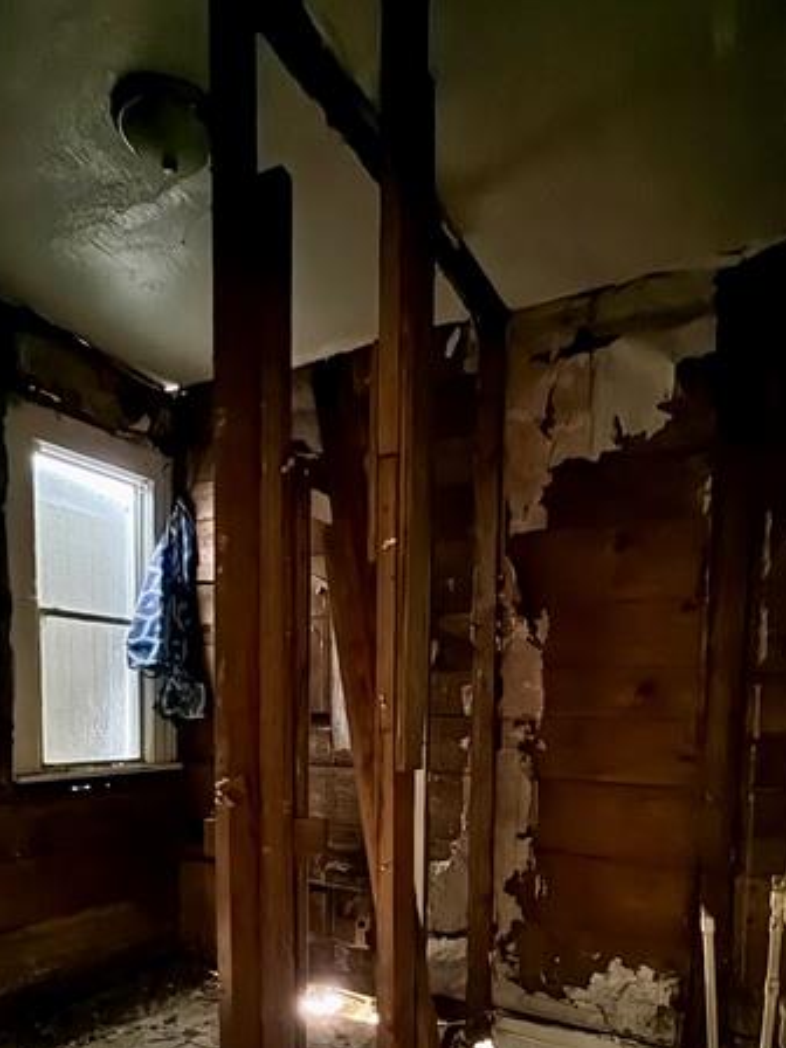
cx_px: 353
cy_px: 781
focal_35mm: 24
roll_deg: -0.7
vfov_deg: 67.2
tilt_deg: -4.4
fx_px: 727
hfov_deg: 56.7
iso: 6400
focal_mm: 2.22
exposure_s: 1/4
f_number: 2.2
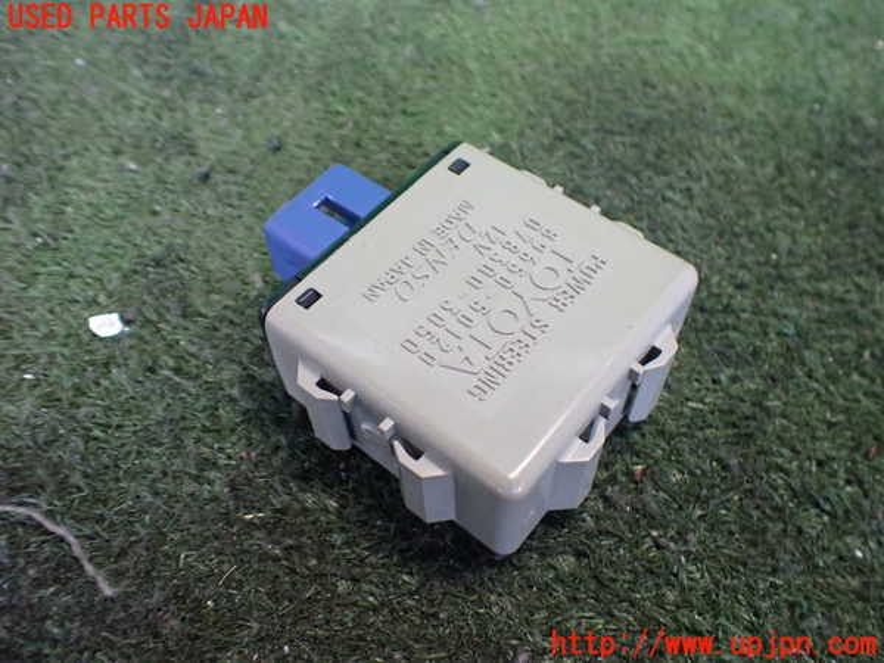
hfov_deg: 60.0
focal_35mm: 30
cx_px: 442
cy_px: 332
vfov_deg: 46.8
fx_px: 766
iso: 800
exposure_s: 1/80
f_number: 2.3
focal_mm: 5.4
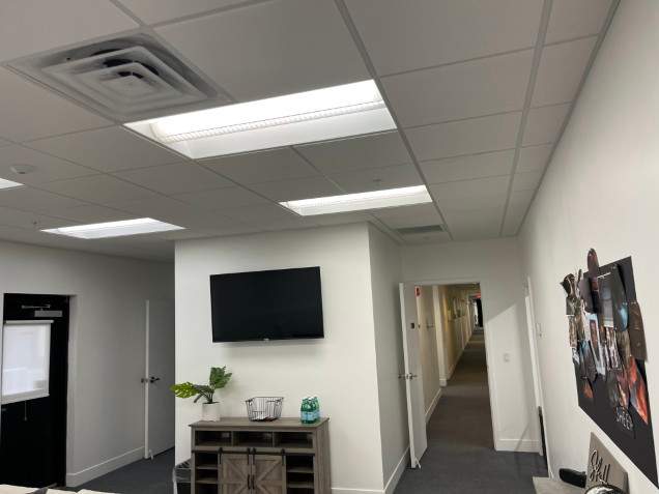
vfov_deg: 53.1
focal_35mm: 26
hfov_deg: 67.3
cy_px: 247
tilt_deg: +10.4
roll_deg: +2.5
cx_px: 330
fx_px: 495
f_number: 1.6
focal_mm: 5.1
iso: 80
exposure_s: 1/120
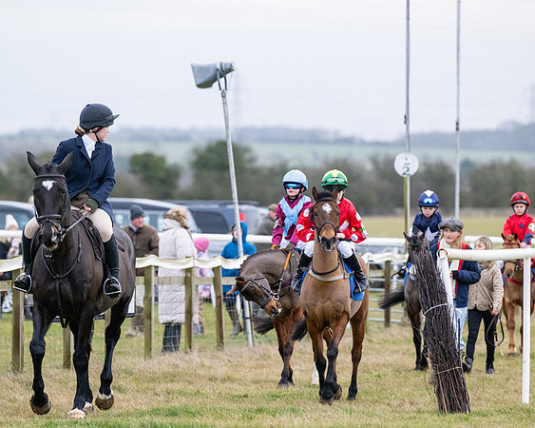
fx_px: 5146
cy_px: 207
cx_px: 260
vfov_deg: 4.8
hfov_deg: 6.0
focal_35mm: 325
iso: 2000
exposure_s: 1/3200
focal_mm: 280
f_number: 5
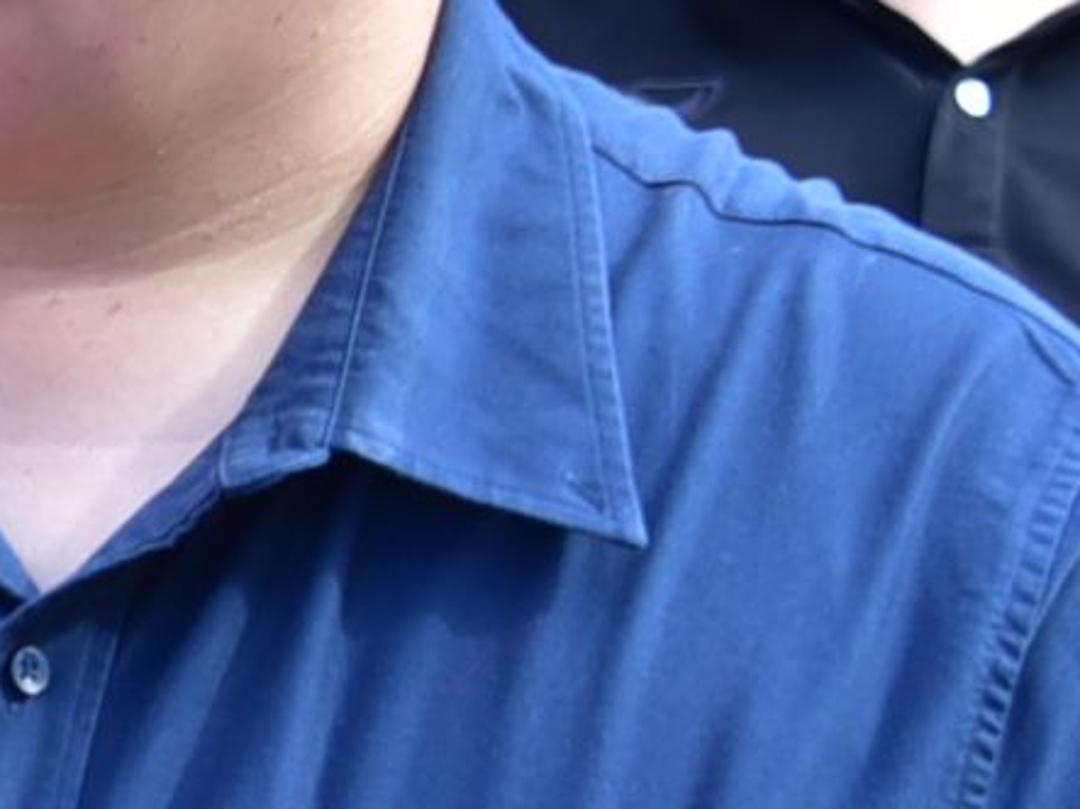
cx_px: -310
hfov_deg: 5.3
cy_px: 686
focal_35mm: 369
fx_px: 11509
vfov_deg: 4.0
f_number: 6.3
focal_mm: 68
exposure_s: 1/160
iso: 250
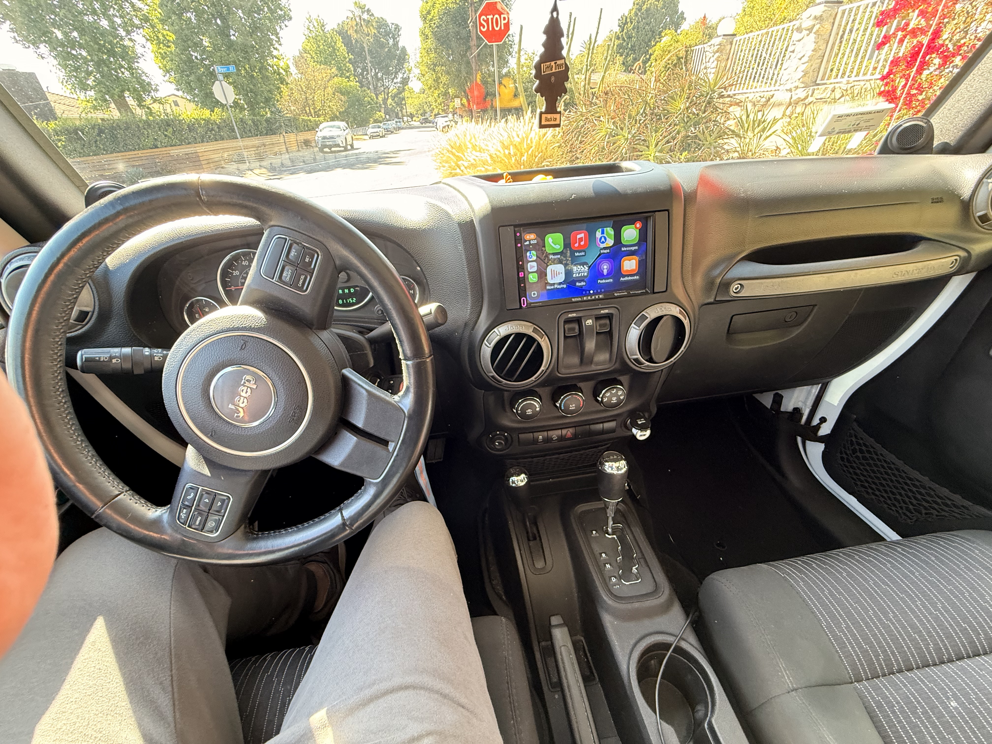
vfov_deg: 85.7
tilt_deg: -32.5
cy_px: 372
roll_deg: +1.5
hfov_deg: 102.1
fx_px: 401
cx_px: 496
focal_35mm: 14
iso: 320
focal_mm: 2.22
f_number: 2.2
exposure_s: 1/68
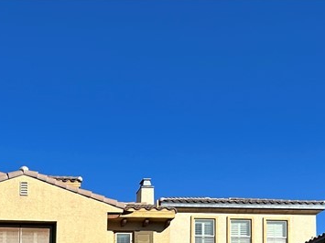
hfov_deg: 24.2
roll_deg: -0.6
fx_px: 704
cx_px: -36
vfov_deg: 17.9
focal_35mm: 75
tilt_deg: +4.9
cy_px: 348
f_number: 1.5
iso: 50
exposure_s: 1/5587
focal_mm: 5.7
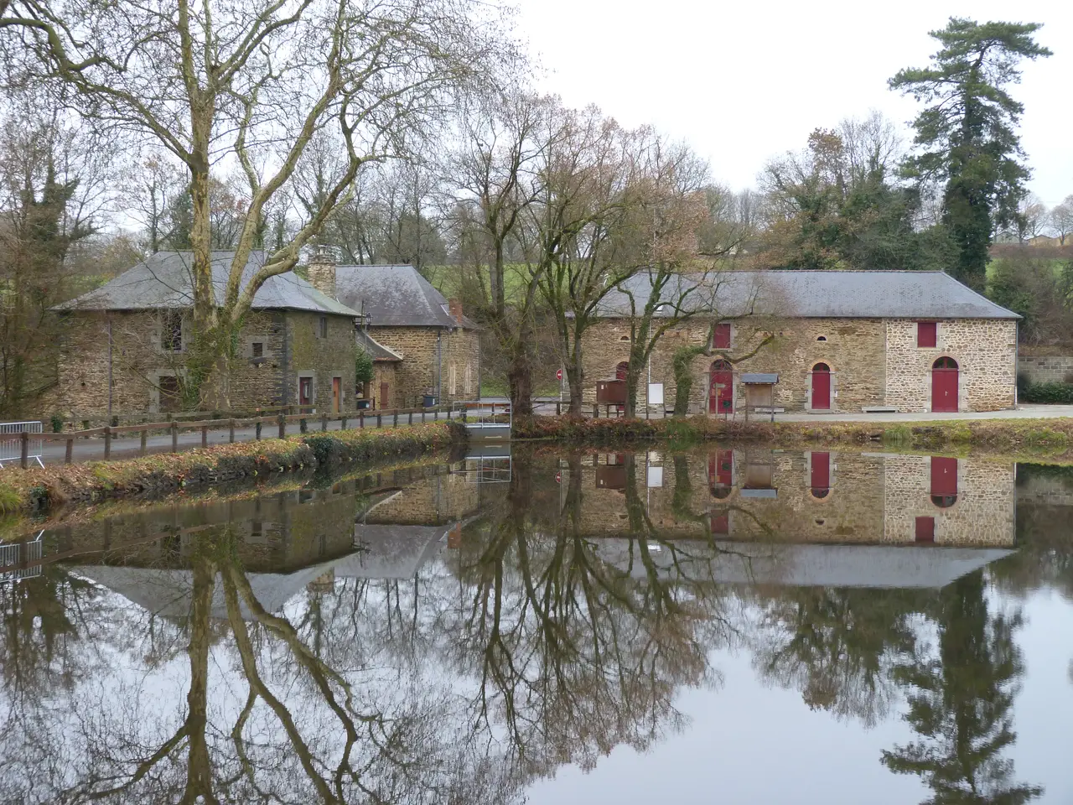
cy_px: 402
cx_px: 536
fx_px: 1674
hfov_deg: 35.5
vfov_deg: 27.0
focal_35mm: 54
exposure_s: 1/60
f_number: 3.2
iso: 160
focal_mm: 9.7
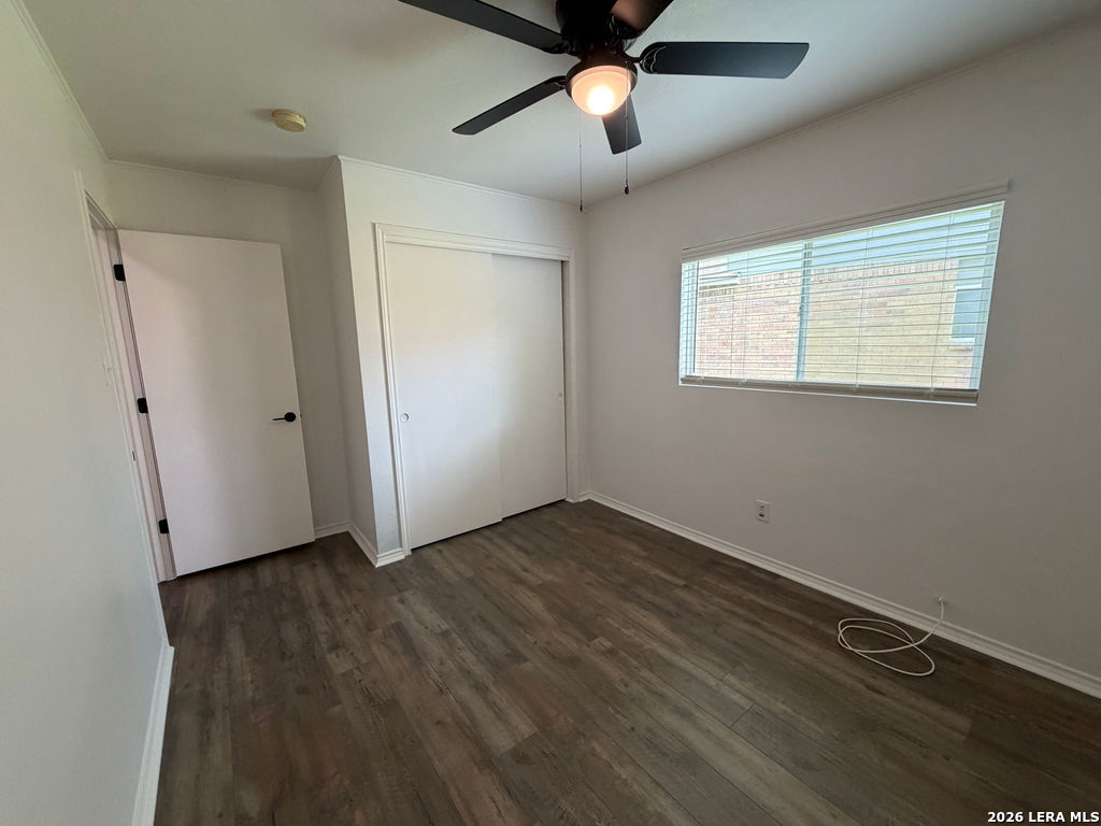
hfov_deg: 102.1
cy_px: 413
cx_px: 550
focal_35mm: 14
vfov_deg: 85.7
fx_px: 445
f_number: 2.2
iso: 250
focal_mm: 2.22
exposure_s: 1/120
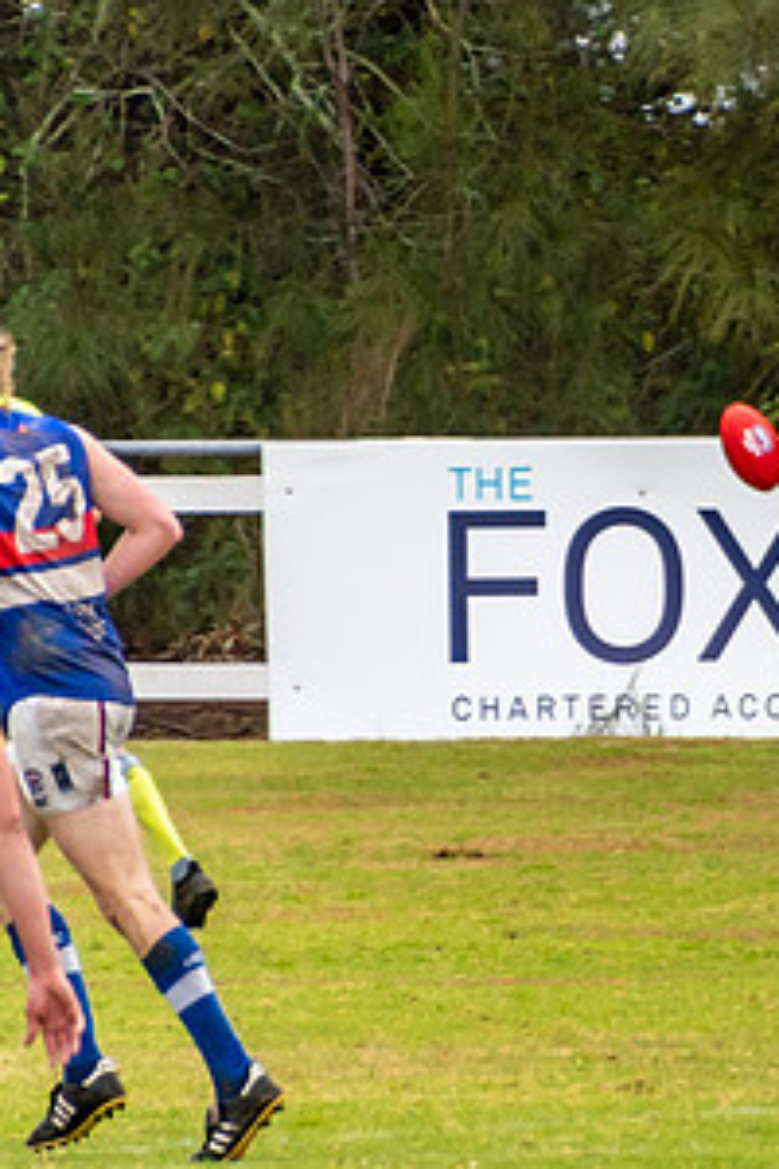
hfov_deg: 0.9
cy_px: 435
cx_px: 1015
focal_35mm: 1482
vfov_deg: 1.4
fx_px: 48099
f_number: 6.3
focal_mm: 400
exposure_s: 1/1250
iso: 800
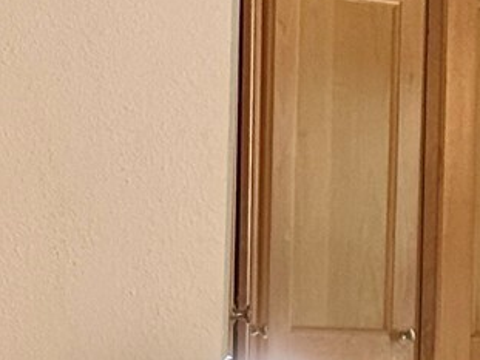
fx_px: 3424
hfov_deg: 8.0
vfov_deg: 5.9
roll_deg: -2.0
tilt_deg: -5.0
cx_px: 443
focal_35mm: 247
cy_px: 683
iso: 160
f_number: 1.78
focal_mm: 6.76
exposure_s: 1/60
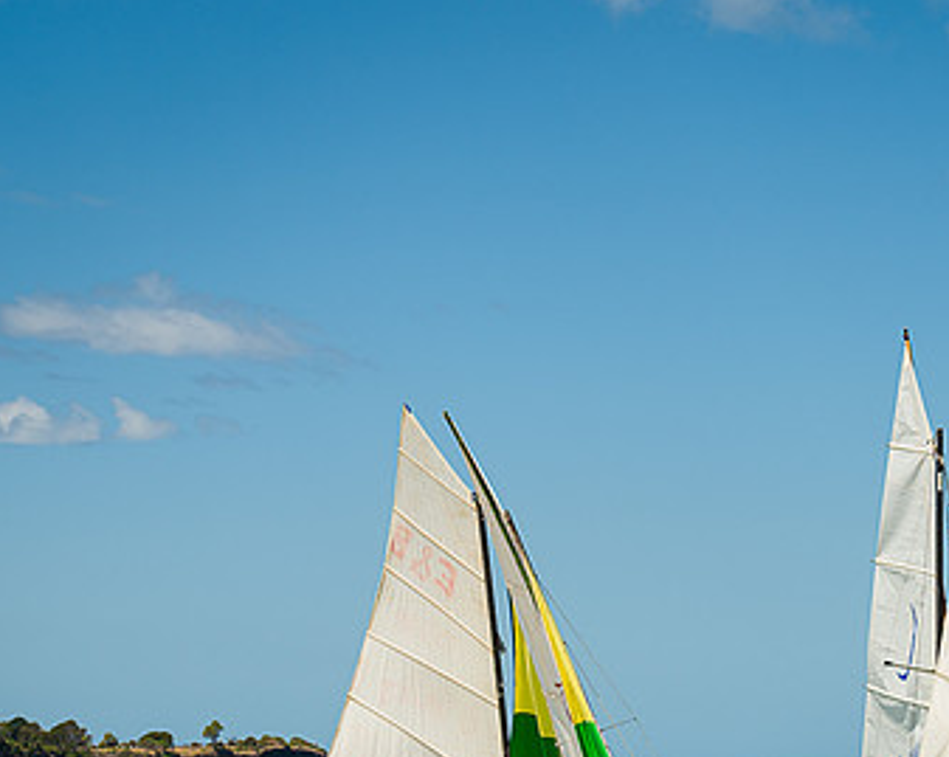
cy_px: 514
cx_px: 581
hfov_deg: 12.4
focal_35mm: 155
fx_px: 4350
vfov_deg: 9.9
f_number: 8
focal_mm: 70
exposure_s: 1/320
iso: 72
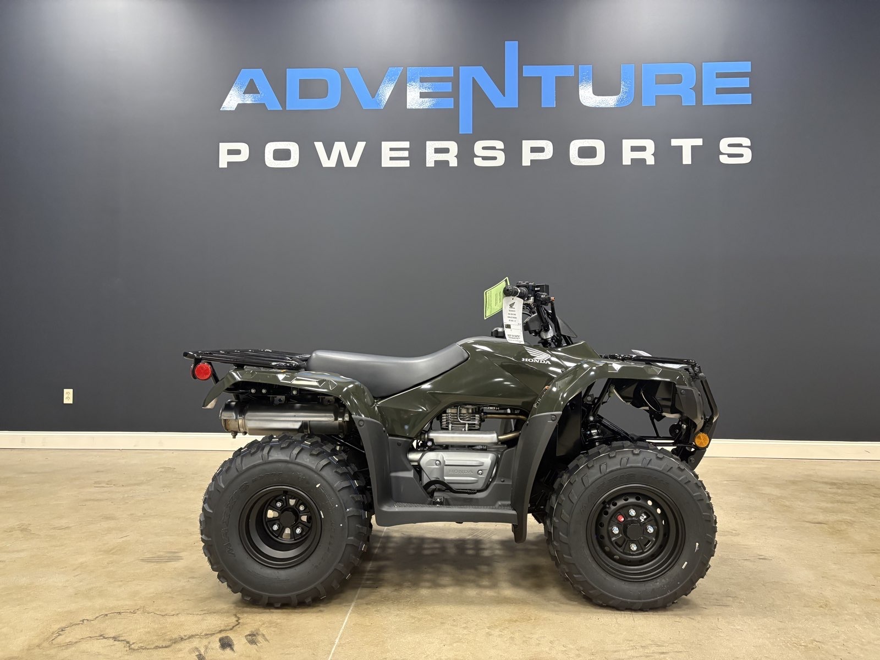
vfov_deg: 53.1
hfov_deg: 67.3
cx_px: 440
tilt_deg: +1.8
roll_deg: +0.8
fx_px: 661
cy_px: 330
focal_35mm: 26
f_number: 1.6
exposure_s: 1/60
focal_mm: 5.96
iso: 320
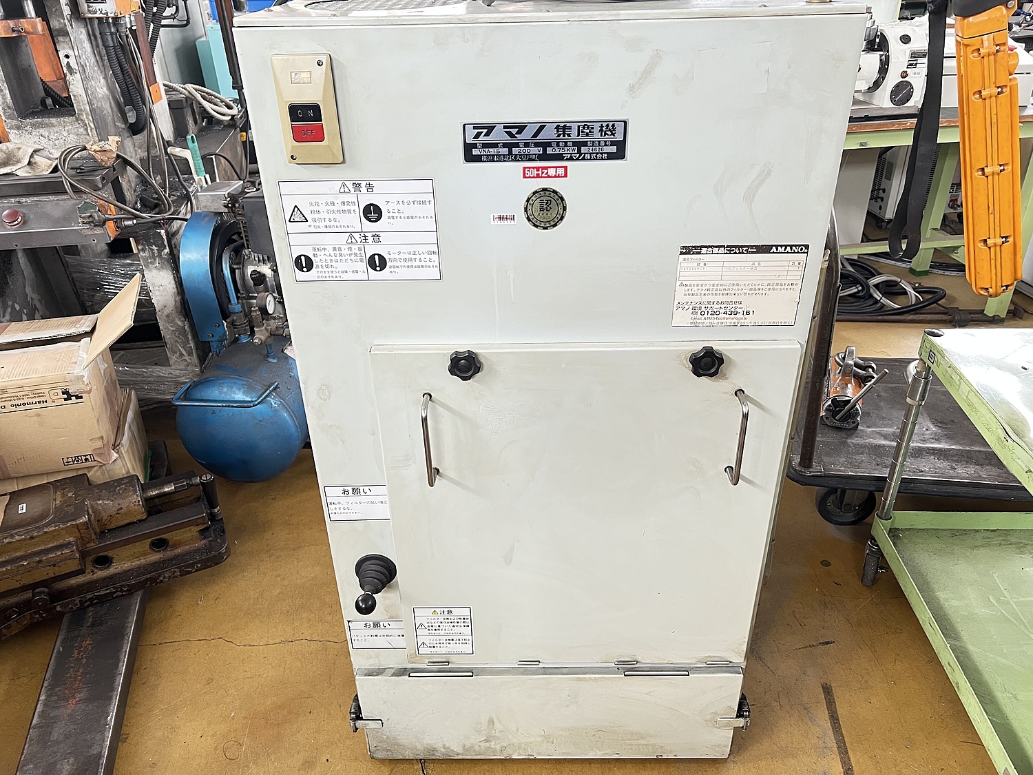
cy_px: 388
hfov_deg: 67.3
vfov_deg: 53.1
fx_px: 776
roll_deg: +0.4
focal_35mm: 26
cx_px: 516
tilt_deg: -30.9
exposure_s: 1/60
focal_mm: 5.7
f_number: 1.5
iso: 200
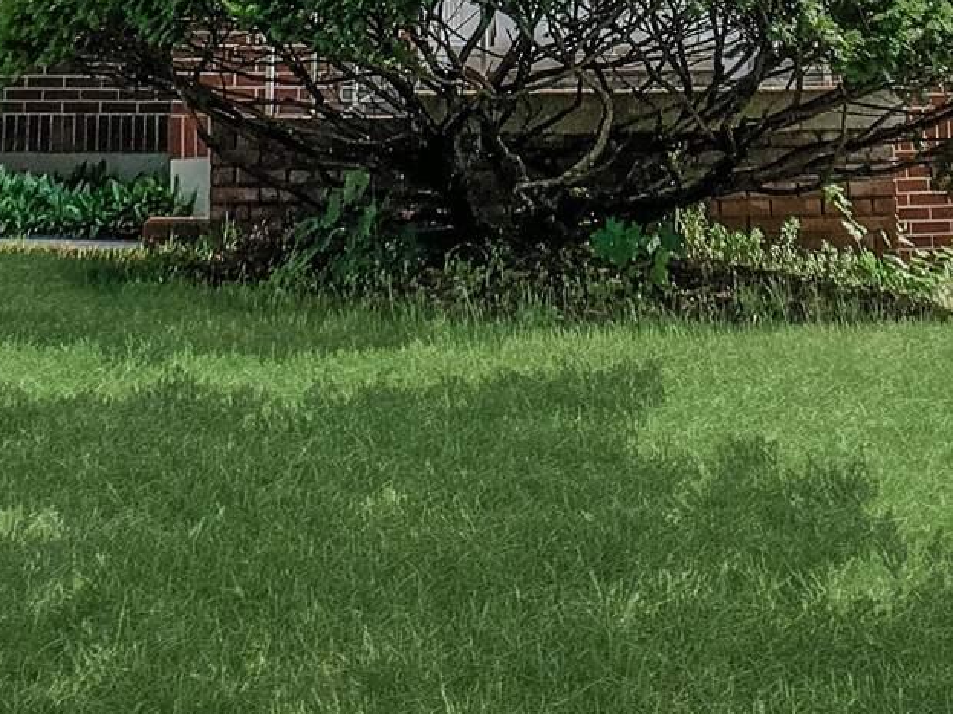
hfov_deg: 21.3
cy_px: -327
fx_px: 2532
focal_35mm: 92
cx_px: 393
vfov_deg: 15.0
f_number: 1.8
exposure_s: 1/570
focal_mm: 3.99
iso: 20
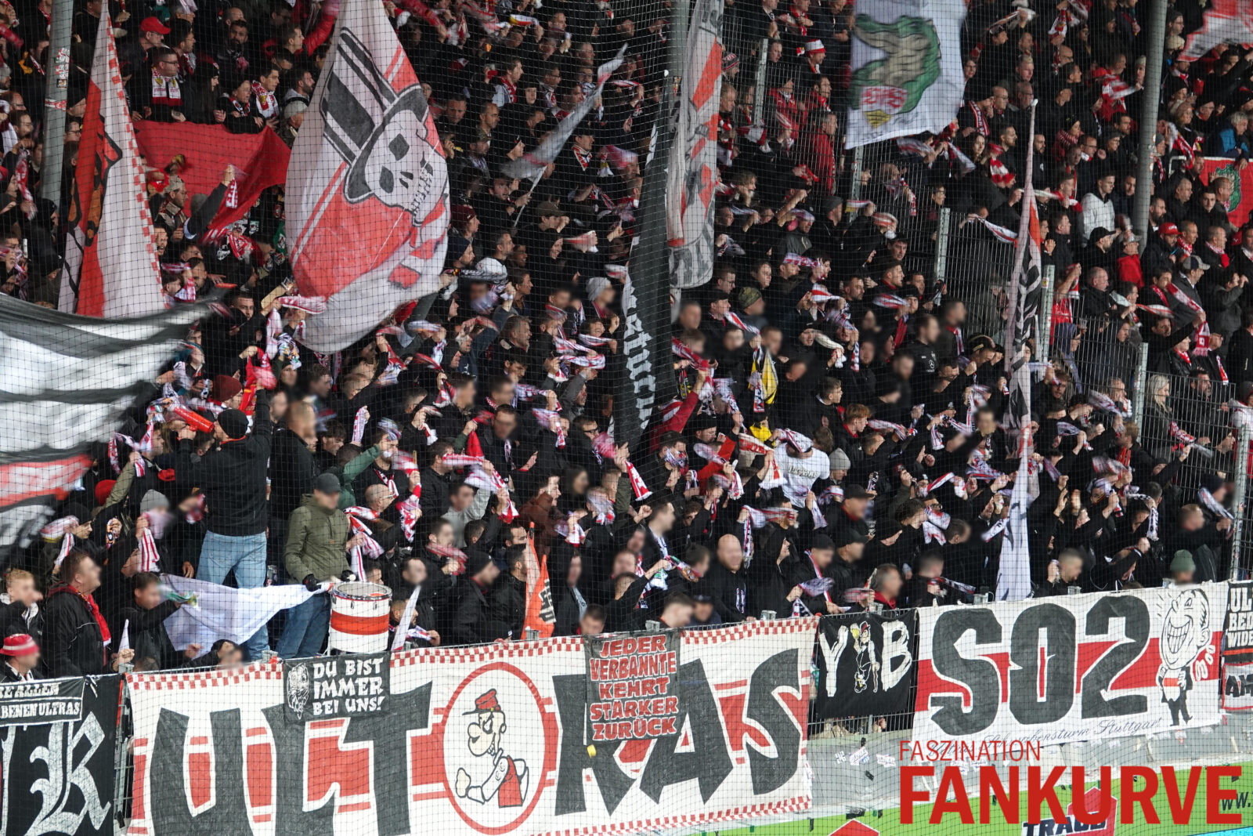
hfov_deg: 15.2
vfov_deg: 10.2
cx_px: 626
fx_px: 4699
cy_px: 418
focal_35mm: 135
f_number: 4
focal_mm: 49.51
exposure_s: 1/40
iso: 800
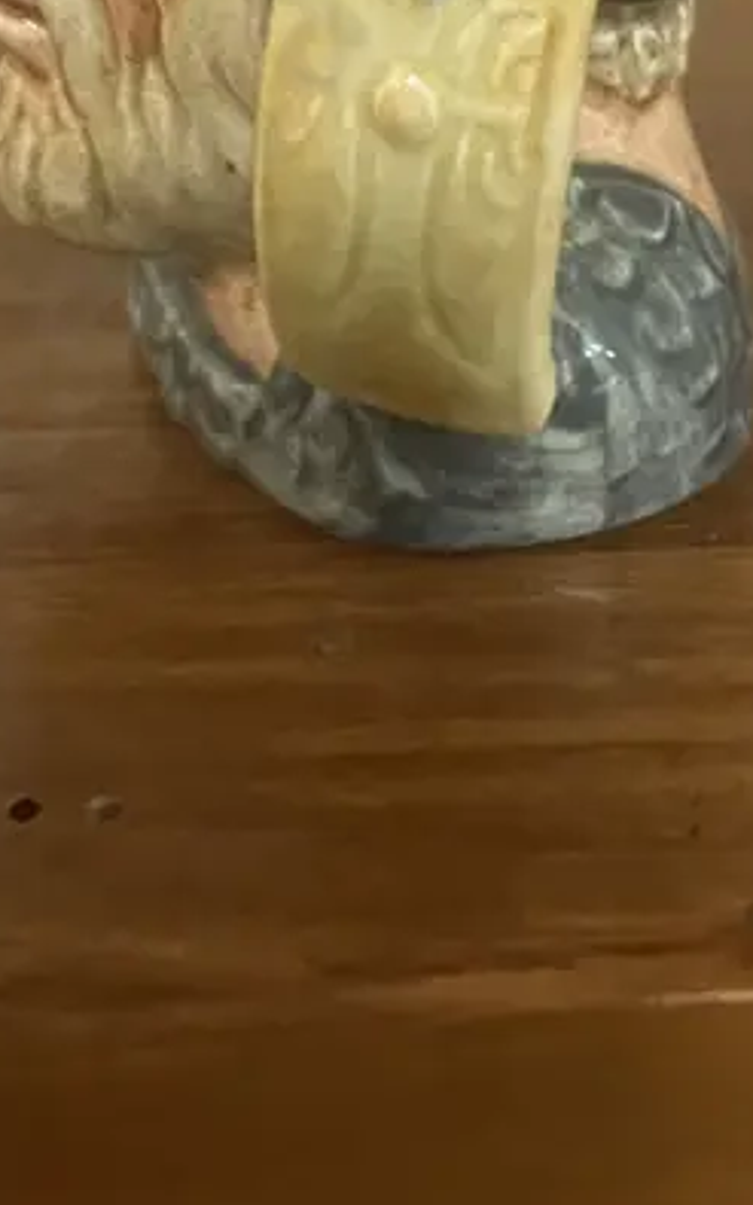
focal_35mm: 77
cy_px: -177
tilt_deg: -15.5
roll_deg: +1.5
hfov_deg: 16.9
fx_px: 2527
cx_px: 457
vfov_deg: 24.7
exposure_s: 1/33
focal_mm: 3.99
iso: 250
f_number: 1.8
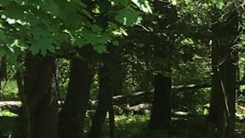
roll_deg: +0.7
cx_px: 708
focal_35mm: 207
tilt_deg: -3.3
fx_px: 1345
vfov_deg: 5.9
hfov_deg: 8.8
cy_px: 74
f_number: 2.2
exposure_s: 1/295
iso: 25
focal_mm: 4.15
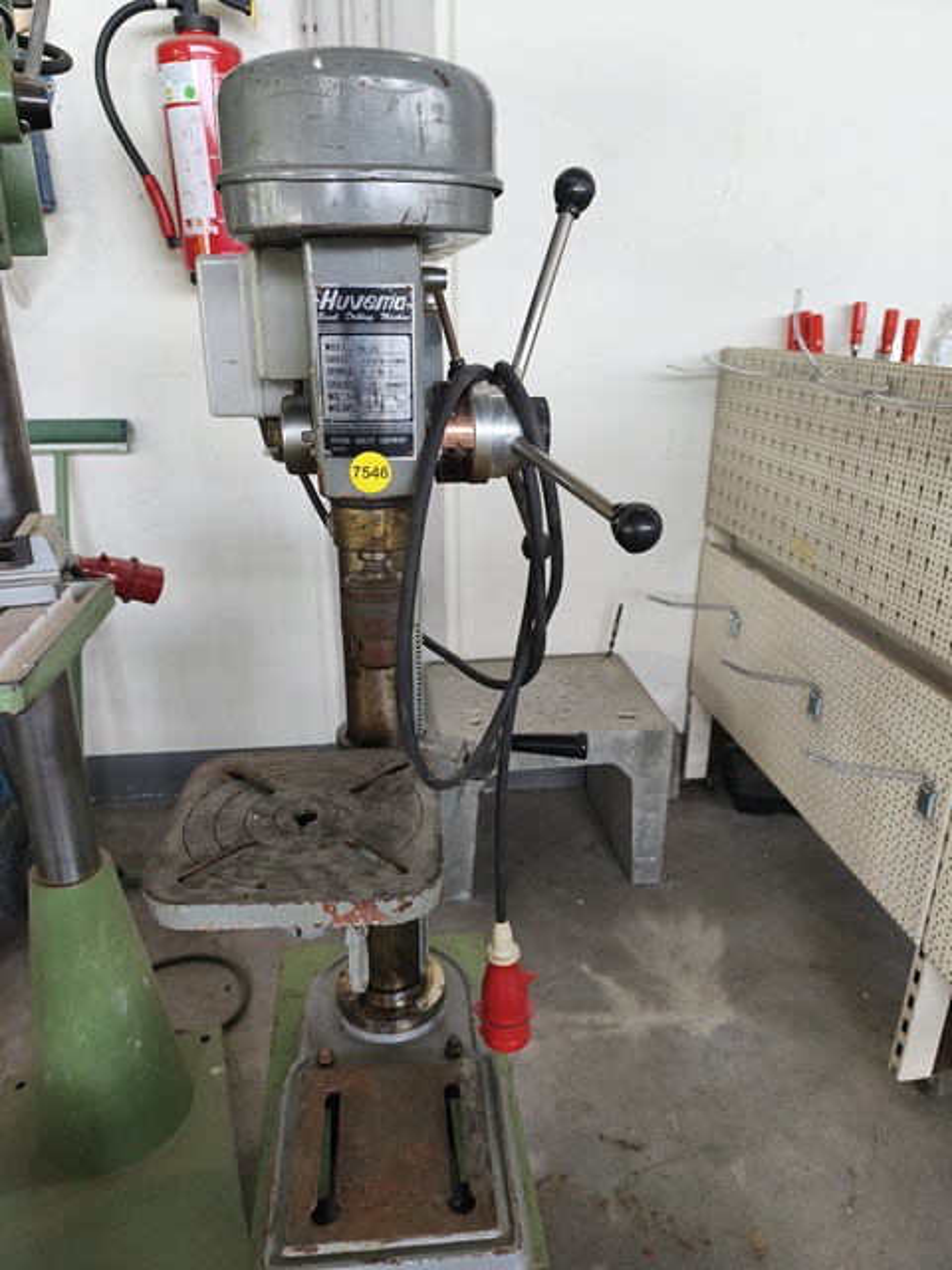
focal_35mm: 23
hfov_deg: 58.9
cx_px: 476
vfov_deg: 73.9
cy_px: 635
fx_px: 843
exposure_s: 1/99.9
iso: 320
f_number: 1.65
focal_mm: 6.14
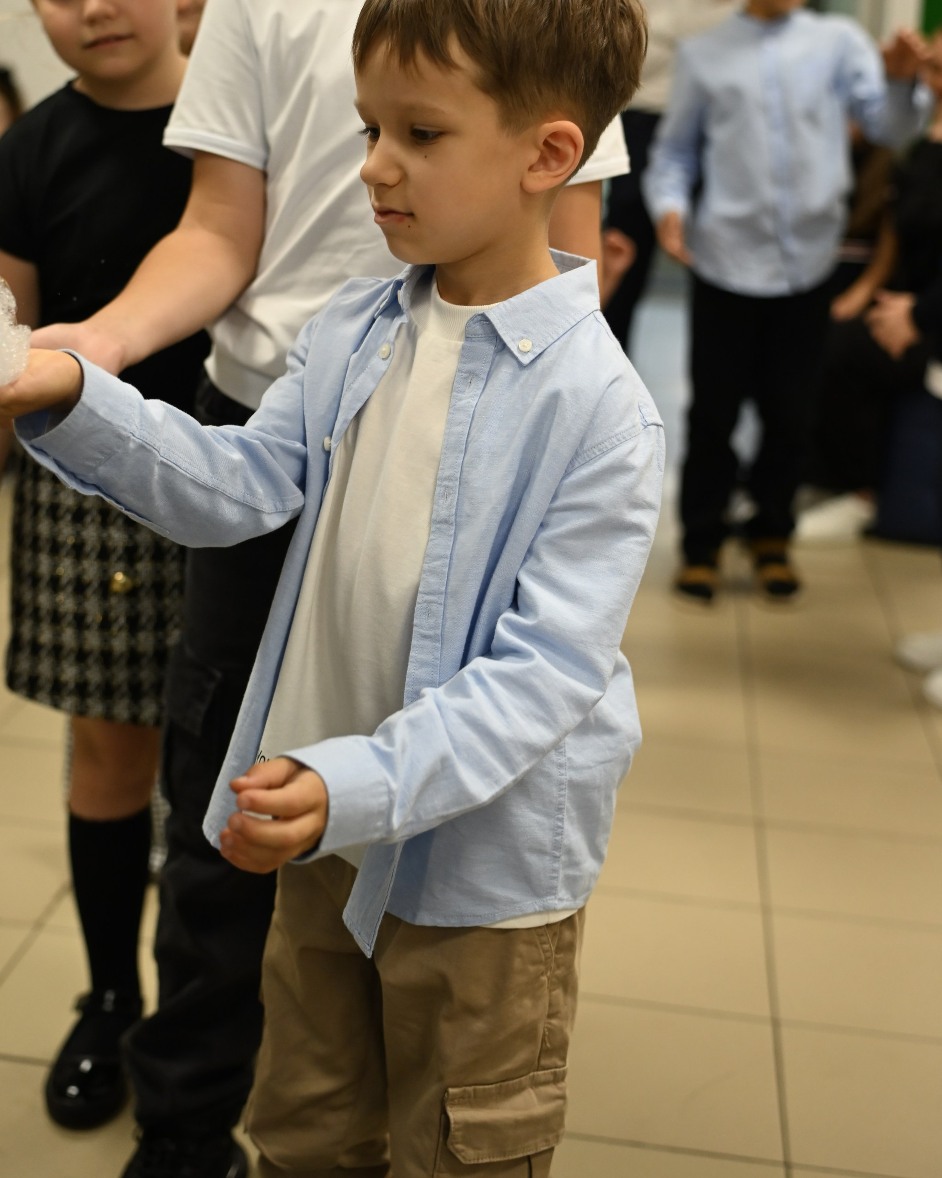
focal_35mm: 53
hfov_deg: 28.5
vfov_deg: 34.8
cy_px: 343
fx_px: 1847
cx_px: 350
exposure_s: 1/392
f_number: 2.2
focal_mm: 35
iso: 800
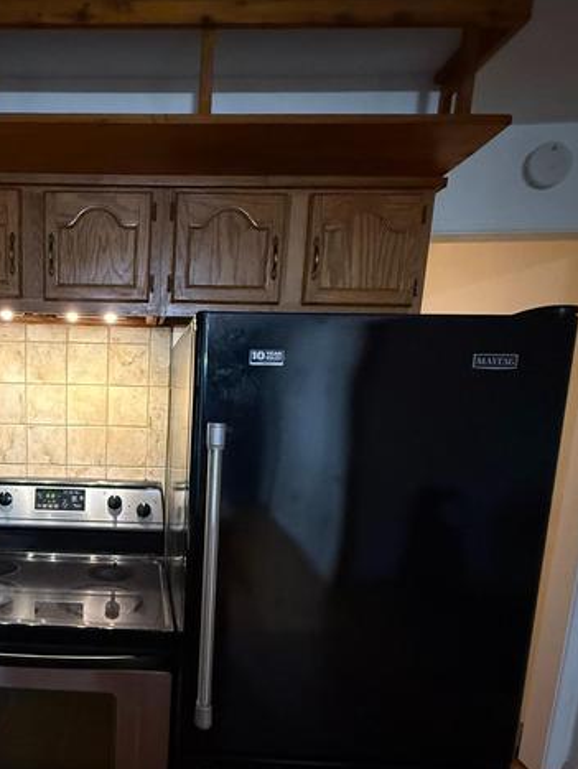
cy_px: 469
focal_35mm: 23
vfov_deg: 72.9
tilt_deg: -8.9
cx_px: 117
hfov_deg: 54.9
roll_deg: -1.7
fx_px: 511
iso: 1000
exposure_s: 1/60
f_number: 2.2
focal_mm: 2.22
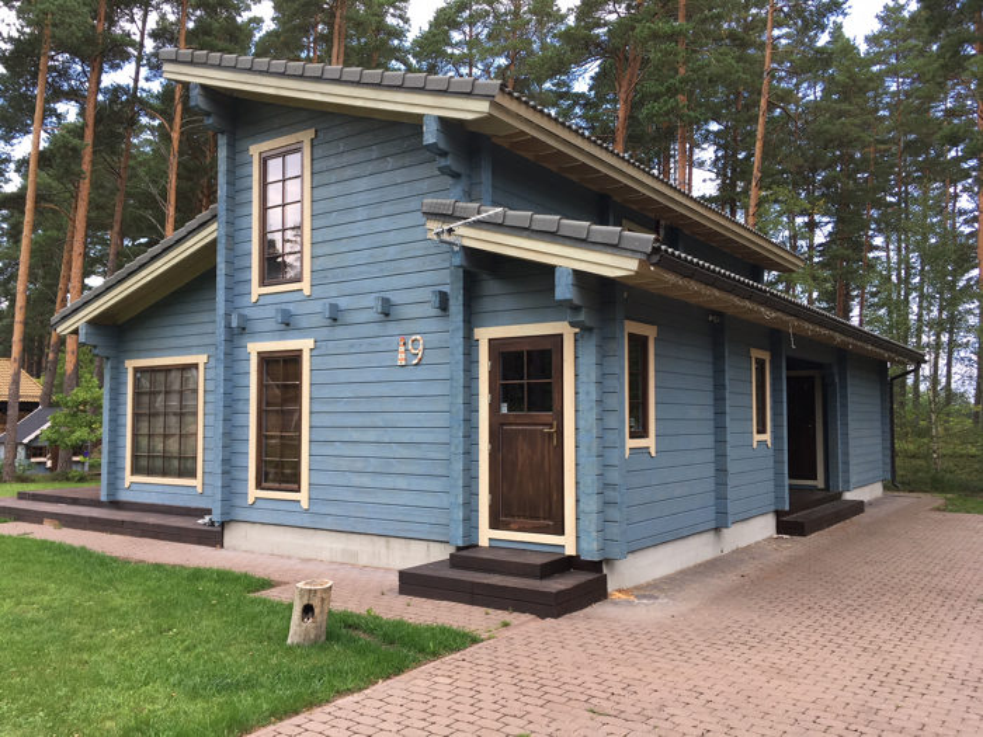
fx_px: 824
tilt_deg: +4.2
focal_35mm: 29
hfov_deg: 61.7
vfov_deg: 48.2
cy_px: 368
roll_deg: +0.3
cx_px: 492
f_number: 2.2
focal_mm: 4.15
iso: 25
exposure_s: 1/214
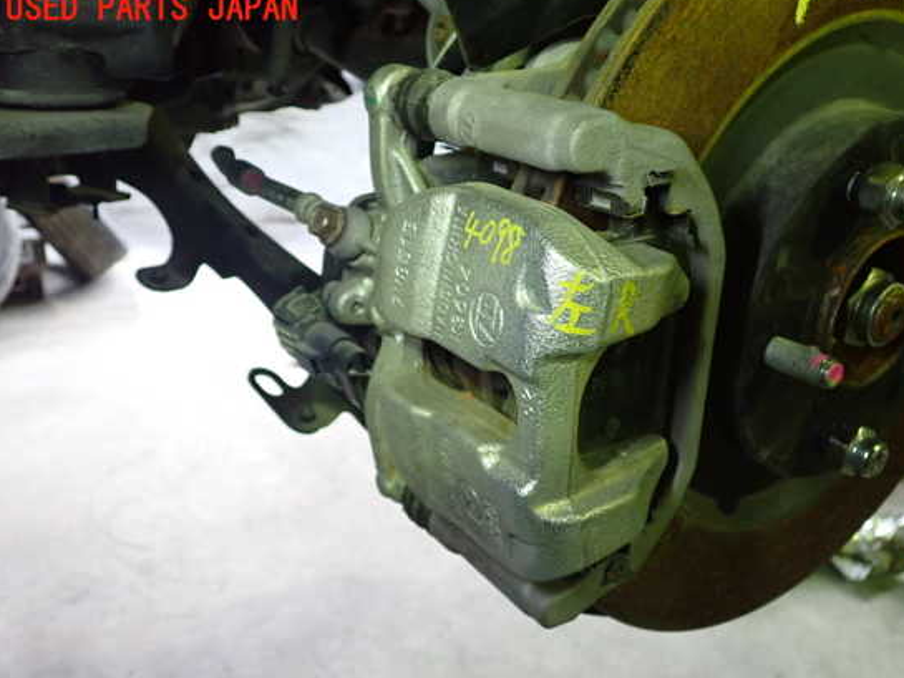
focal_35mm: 33
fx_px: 862
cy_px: 361
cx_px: 494
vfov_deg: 42.9
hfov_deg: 55.3
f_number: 2.3
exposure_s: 1/80
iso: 800
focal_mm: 5.4
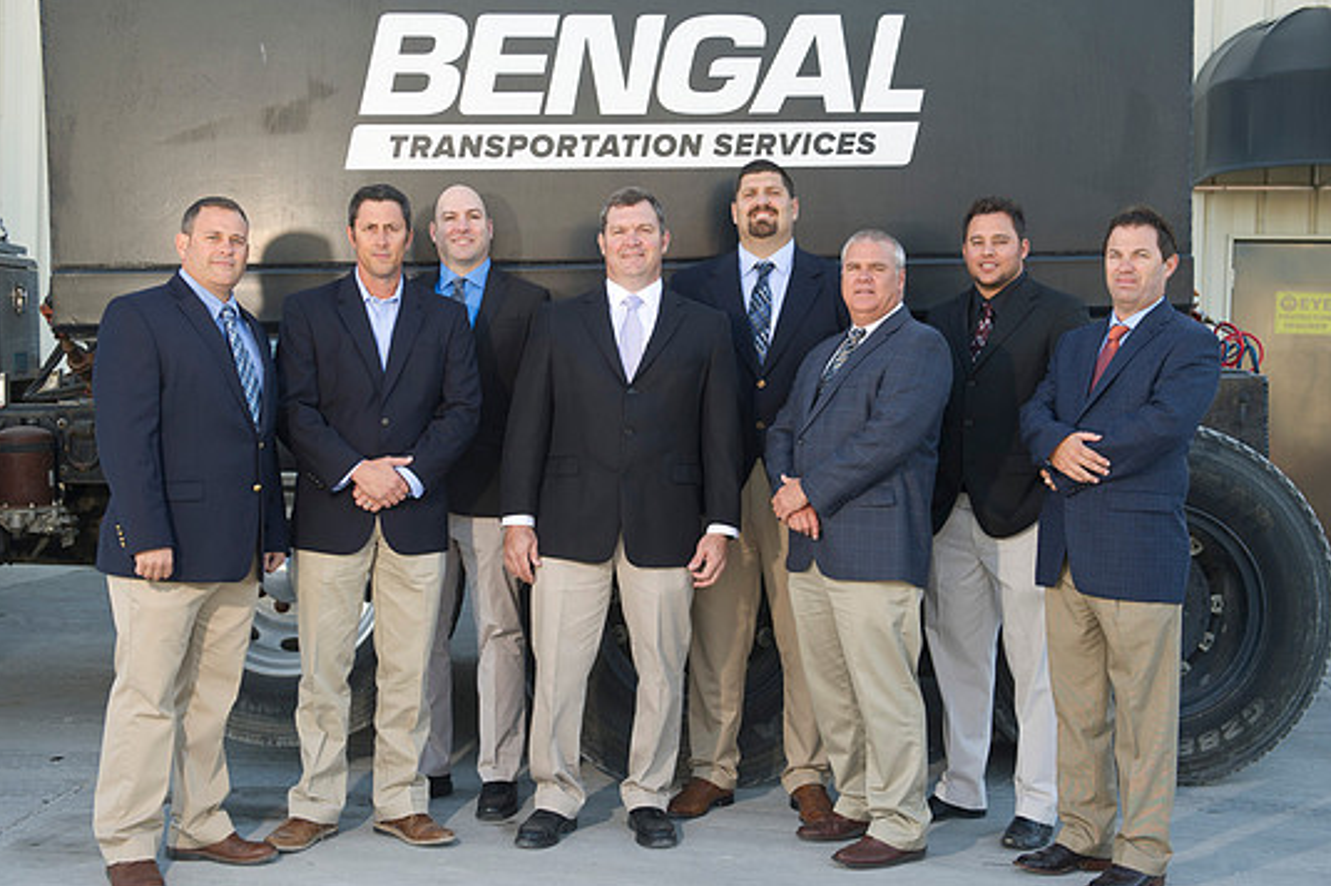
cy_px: 436
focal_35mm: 52
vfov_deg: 26.0
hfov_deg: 38.2
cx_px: 662
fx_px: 1921
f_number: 5
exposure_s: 1/160
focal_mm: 48
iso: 200
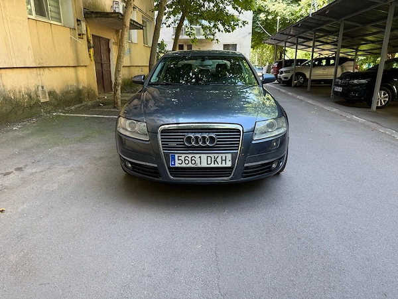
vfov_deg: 56.8
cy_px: 150
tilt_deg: -17.0
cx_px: 199
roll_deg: +1.0
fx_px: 276
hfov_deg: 71.6
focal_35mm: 24
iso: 125
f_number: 1.78
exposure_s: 1/130
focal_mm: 6.76
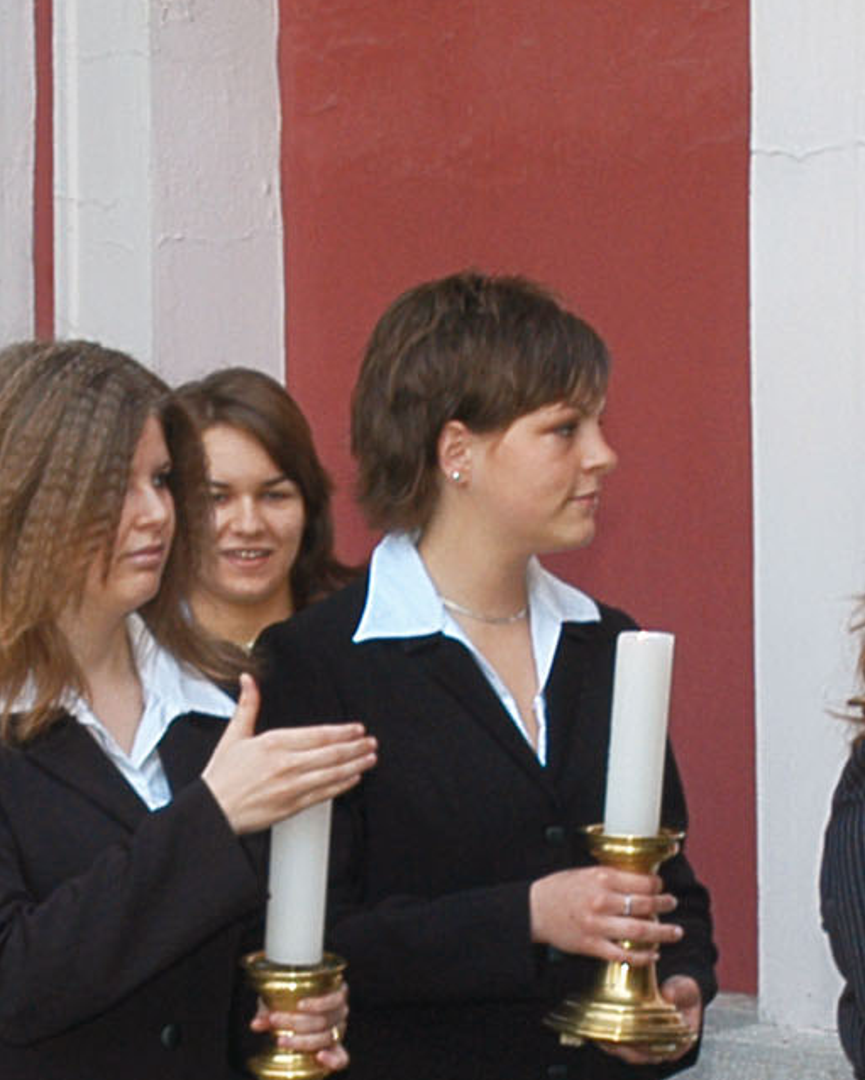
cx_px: 513
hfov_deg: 12.2
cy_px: 1119
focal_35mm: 127
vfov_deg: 14.9
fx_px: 4061
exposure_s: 1/100
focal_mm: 24
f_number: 7.1
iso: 200
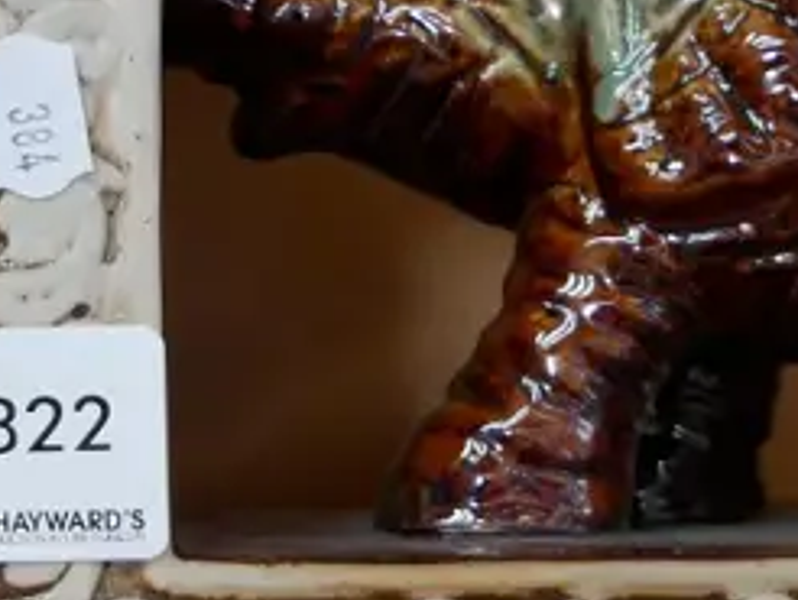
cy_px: -42
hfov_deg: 9.3
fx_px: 4800
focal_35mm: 208
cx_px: -237
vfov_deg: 7.1
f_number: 4.5
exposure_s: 1/60
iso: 1250
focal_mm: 25
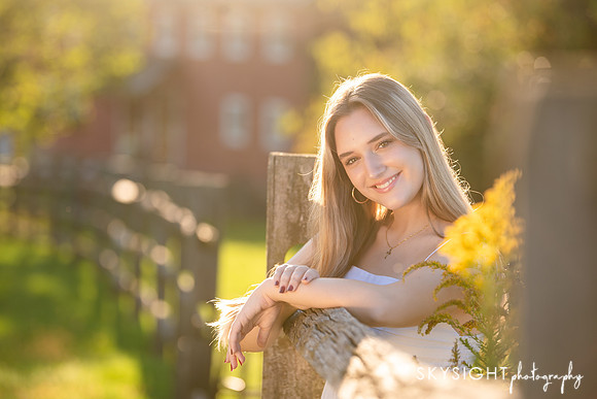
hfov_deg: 15.7
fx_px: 2159
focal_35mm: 130
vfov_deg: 10.5
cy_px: 200
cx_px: 298
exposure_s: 1/640
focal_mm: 122
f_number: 2.8
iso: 200
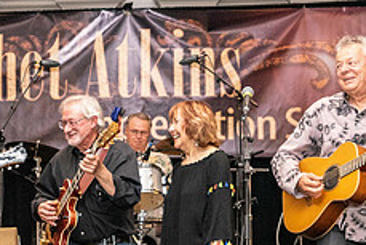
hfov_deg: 18.3
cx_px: 45
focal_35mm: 110
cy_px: 236
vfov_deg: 12.3
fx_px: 1119
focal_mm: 41
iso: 6400
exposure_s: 1/200
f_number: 6.3
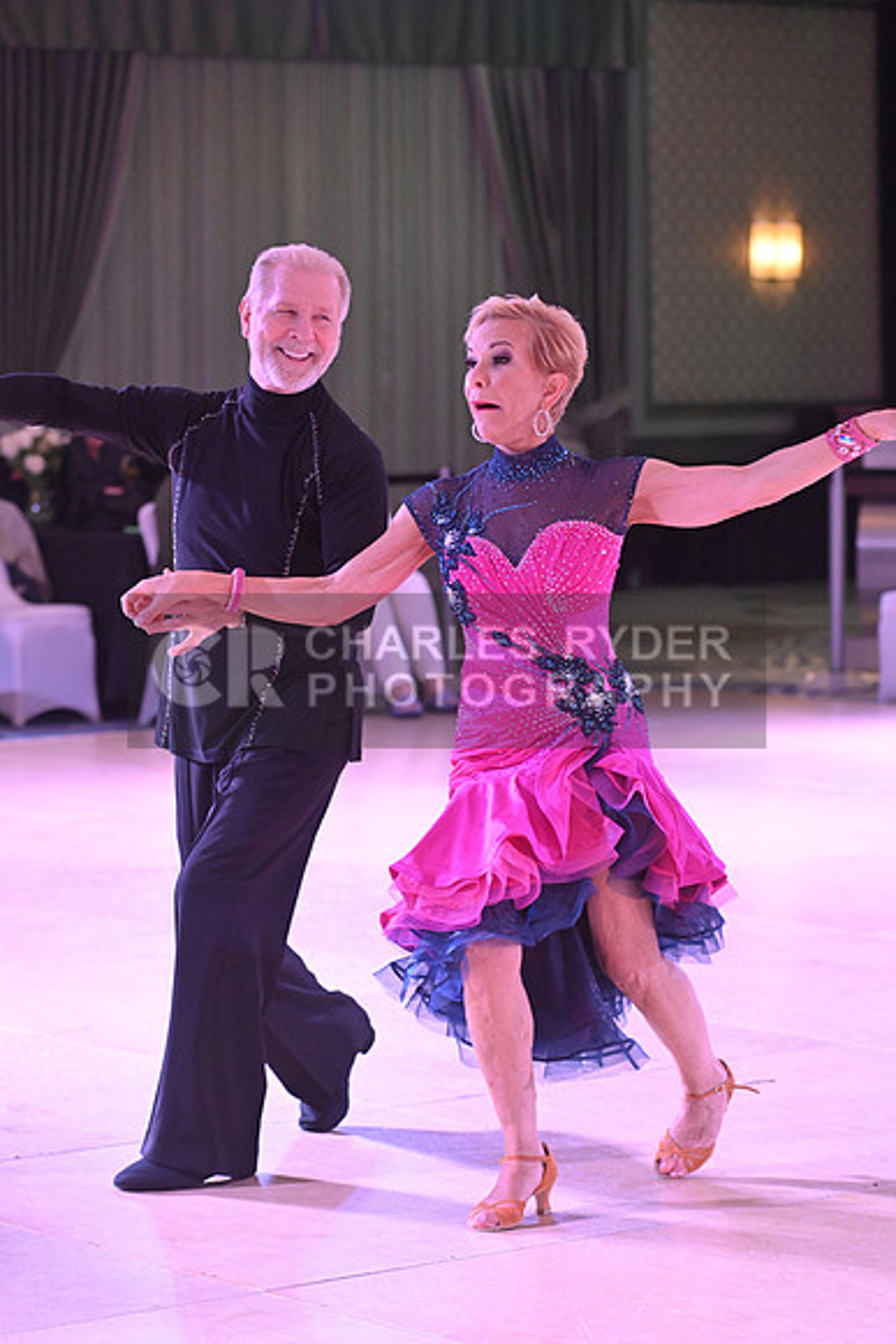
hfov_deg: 11.8
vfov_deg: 17.6
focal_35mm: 116
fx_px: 4328
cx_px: 448
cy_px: 672
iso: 5000
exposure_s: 1/400
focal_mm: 116
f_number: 5
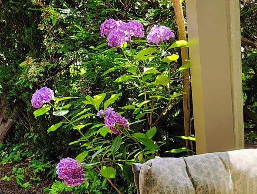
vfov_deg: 17.8
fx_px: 617
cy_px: 113
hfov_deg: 23.5
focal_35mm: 83
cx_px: 109
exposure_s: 1/120
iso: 173
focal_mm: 5.56
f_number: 1.8
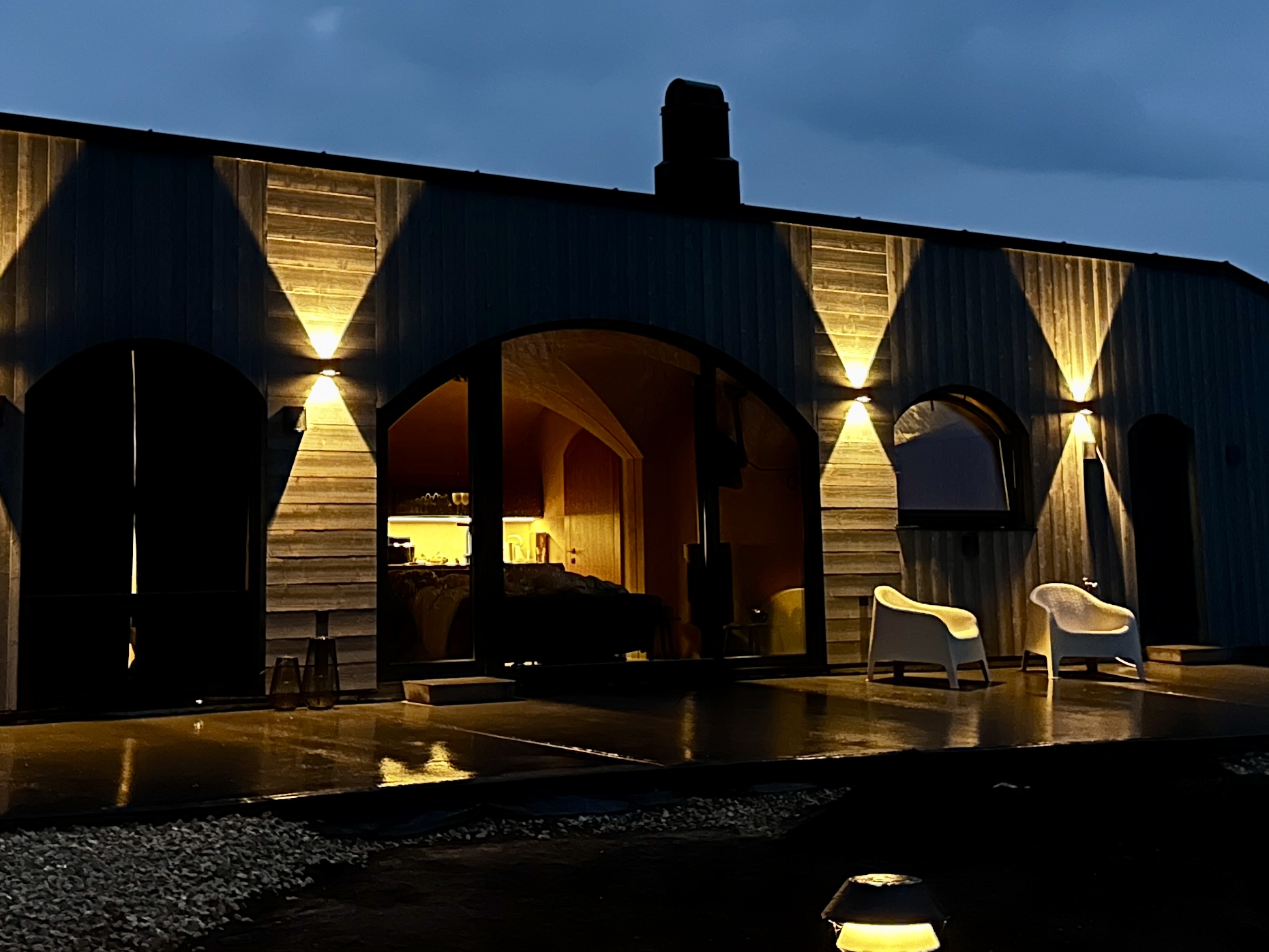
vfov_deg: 27.9
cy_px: 348
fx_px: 1906
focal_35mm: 52
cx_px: 644
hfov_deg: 36.8
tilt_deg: +6.9
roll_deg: +1.3
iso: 2000
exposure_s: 1/18
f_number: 1.78
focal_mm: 6.86
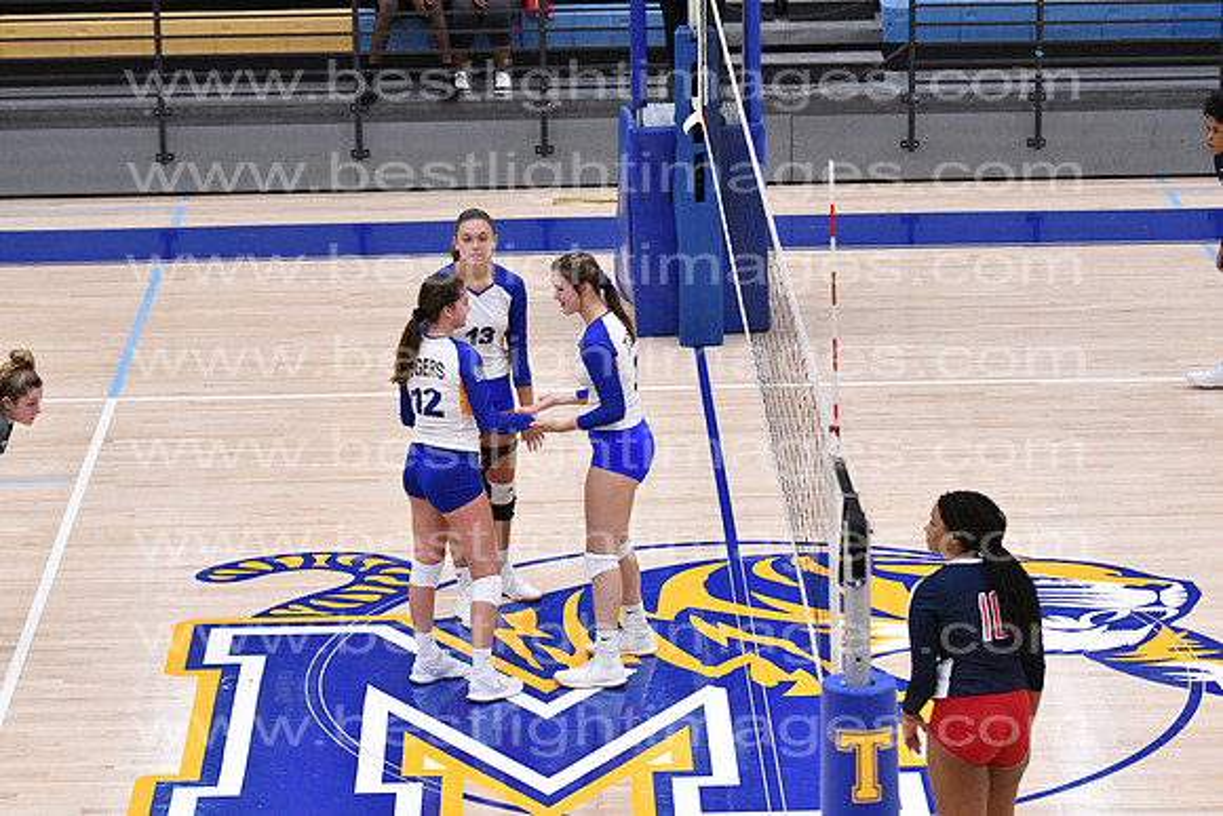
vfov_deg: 11.2
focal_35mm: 123
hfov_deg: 16.6
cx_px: 612
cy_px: 408
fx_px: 4179
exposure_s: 1/1000
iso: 6400
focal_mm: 82
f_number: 3.2
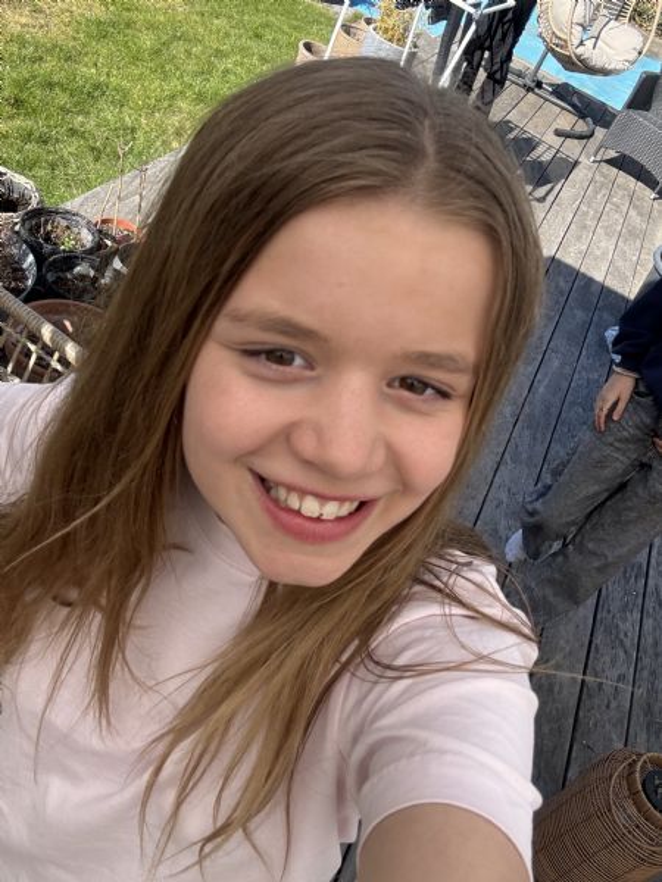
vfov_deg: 60.0
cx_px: 331
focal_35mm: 30
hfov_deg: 46.8
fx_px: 765
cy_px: 441
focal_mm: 2.69
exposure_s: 1/628
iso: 25
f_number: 1.9
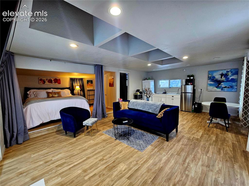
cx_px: 124
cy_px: 93
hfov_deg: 106.2
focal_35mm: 13
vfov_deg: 89.9
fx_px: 93
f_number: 2.2
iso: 320
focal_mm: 2.2
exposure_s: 1/30
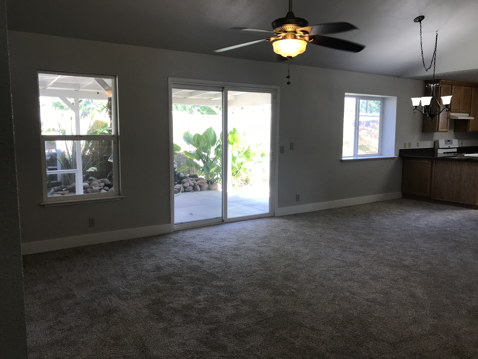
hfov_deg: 63.4
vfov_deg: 49.7
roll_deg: +0.6
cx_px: 239
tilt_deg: -7.6
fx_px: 387
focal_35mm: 28
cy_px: 180
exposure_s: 1/60
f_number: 1.8
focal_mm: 3.99
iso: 25
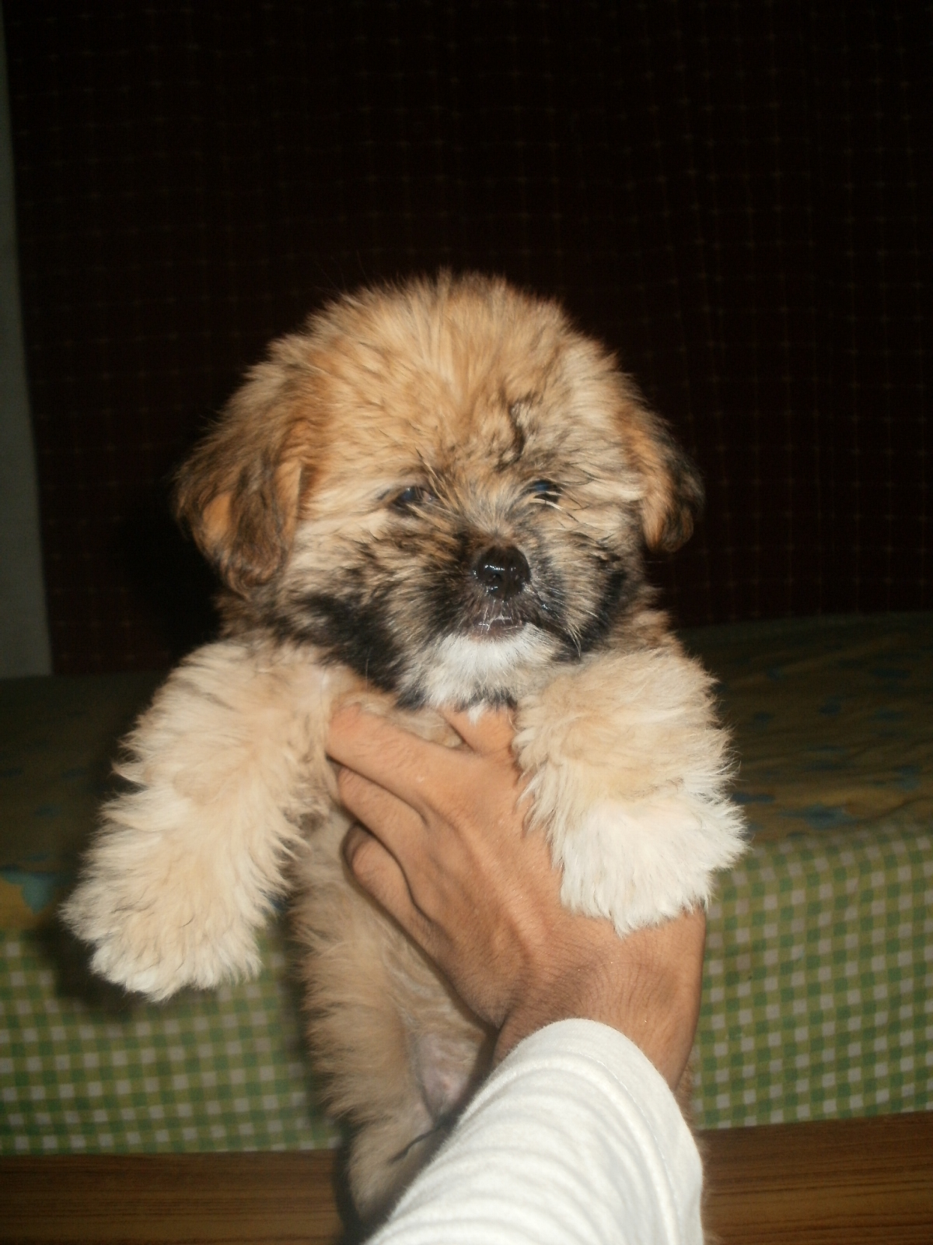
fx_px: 1294
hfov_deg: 39.7
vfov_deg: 51.4
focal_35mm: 36
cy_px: 622
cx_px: 466
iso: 125
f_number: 3.5
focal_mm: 6.3
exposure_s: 1/30
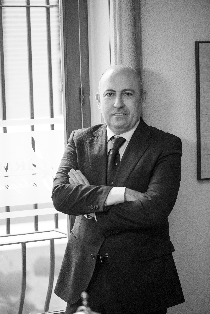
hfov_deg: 13.1
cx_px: 105
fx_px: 918
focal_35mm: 105
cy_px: 157
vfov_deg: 19.5
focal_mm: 105
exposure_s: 1/125
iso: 1000
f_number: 2.8
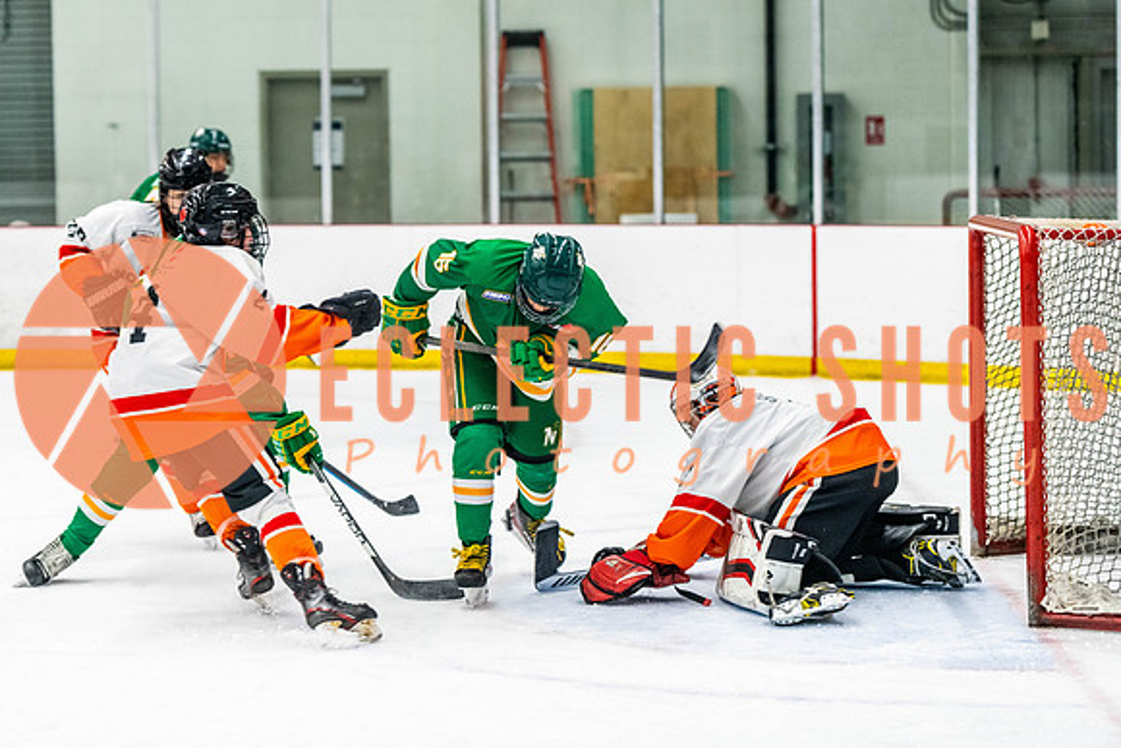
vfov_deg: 11.9
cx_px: 516
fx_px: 3596
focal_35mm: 115
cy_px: 356
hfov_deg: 17.7
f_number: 2.8
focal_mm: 105
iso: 2800
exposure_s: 1/640
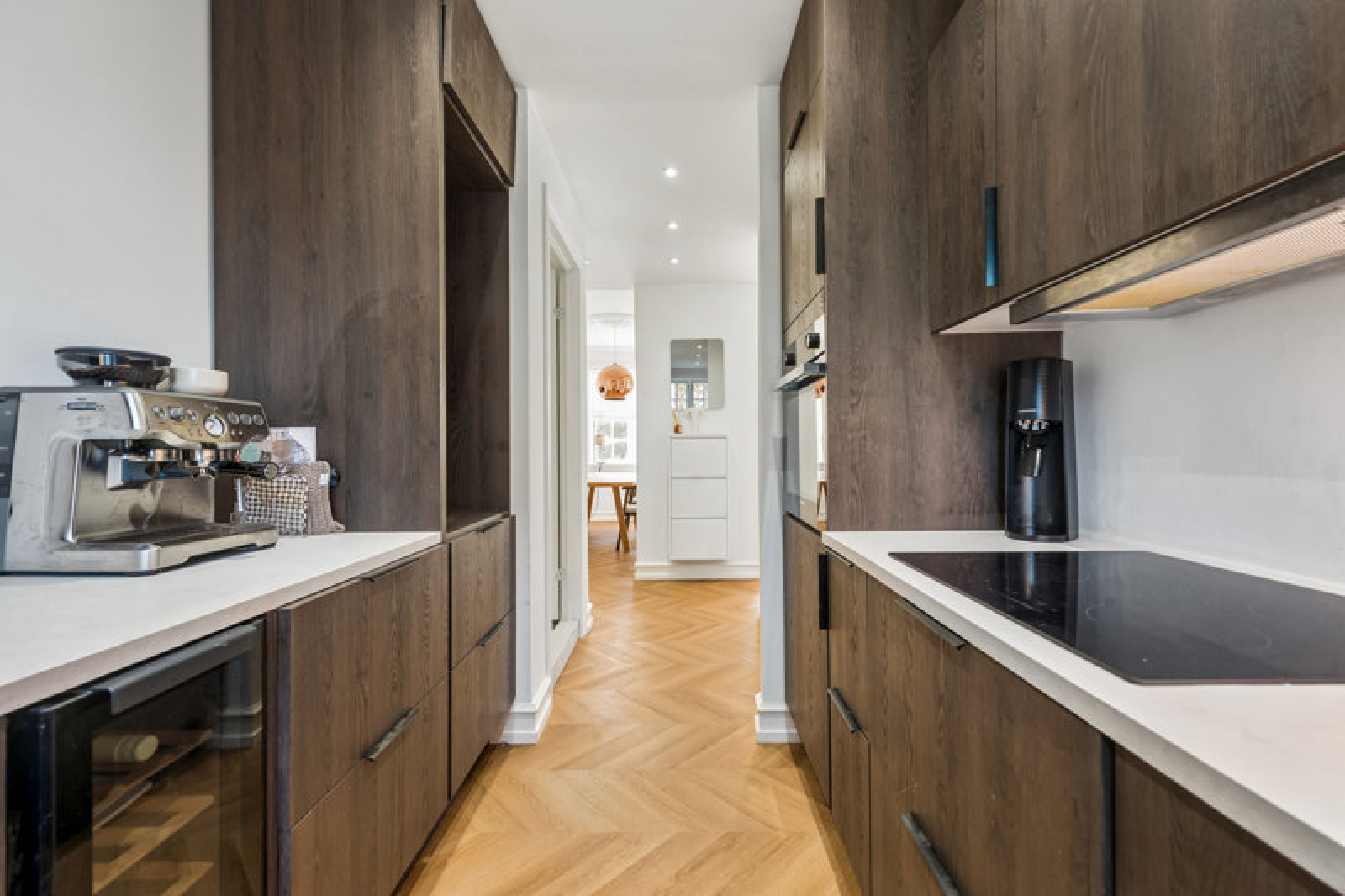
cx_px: 672
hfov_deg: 104.3
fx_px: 523
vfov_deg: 81.2
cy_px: 448
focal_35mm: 14
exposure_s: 1/3.33
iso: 250
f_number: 9
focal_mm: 14
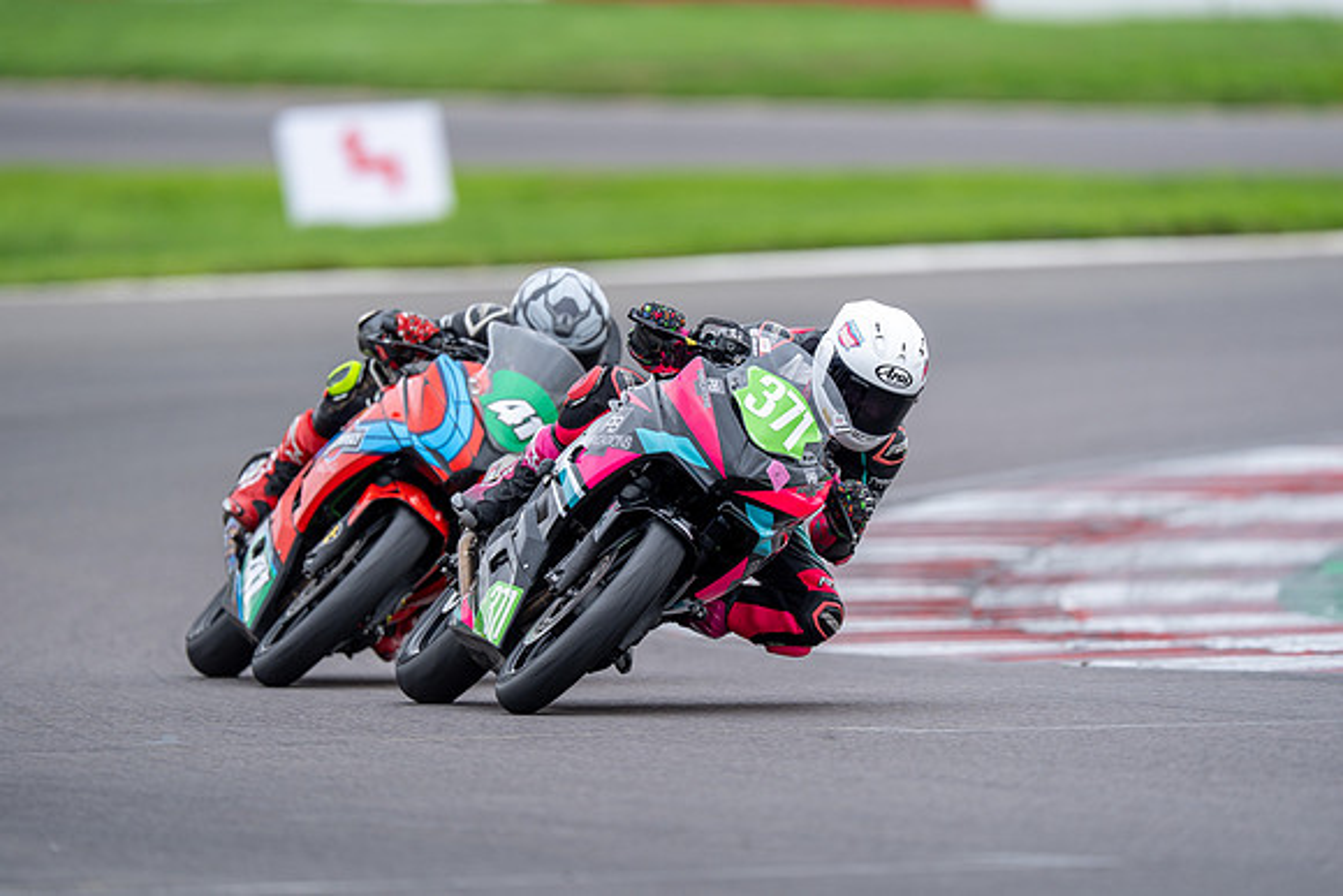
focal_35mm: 601
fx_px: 22409
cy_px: 448
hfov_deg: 3.4
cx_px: 672
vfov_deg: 2.3
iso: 250
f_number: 4.5
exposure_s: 1/400
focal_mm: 600
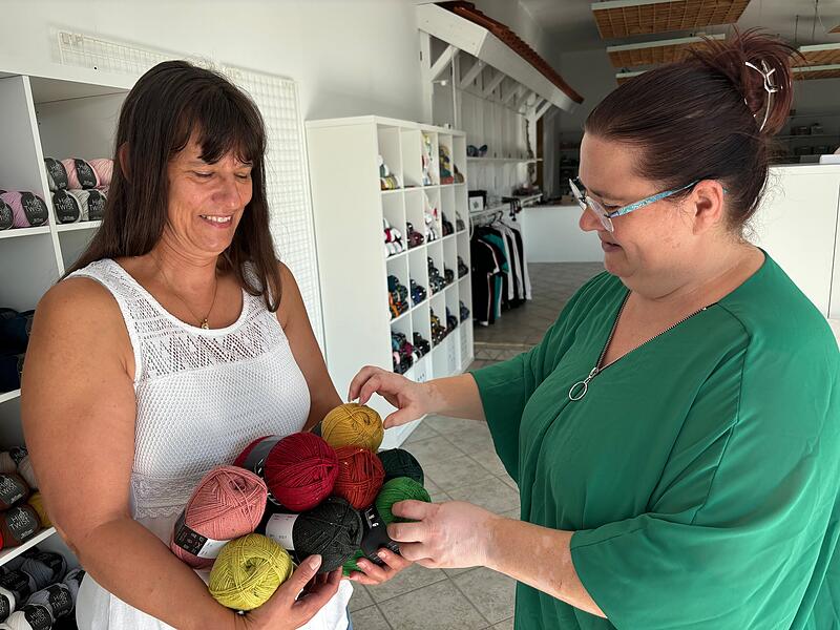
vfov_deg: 53.1
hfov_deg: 67.3
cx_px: 420
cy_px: 315
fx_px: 631
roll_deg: +3.0
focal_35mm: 26
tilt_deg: -12.5
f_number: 1.6
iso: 50
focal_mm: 5.96
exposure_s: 1/388
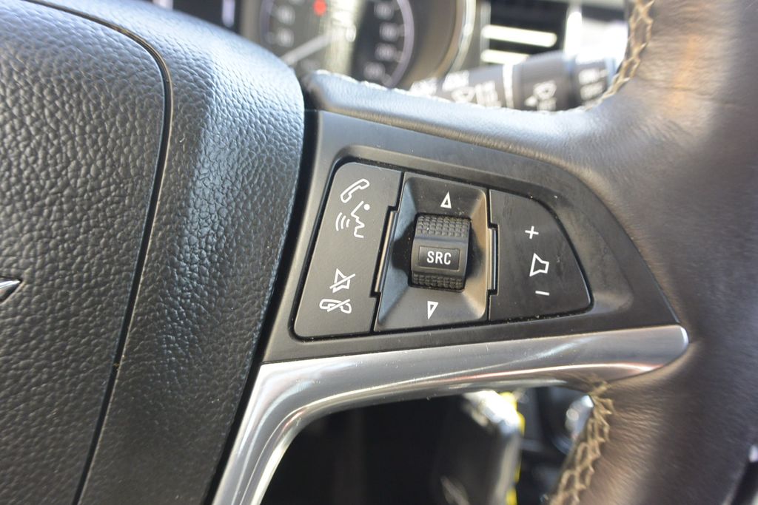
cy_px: 252
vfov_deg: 45.0
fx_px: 611
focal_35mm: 29
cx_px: 379
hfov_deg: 63.7
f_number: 3.5
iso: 400
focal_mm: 11
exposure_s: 1/80
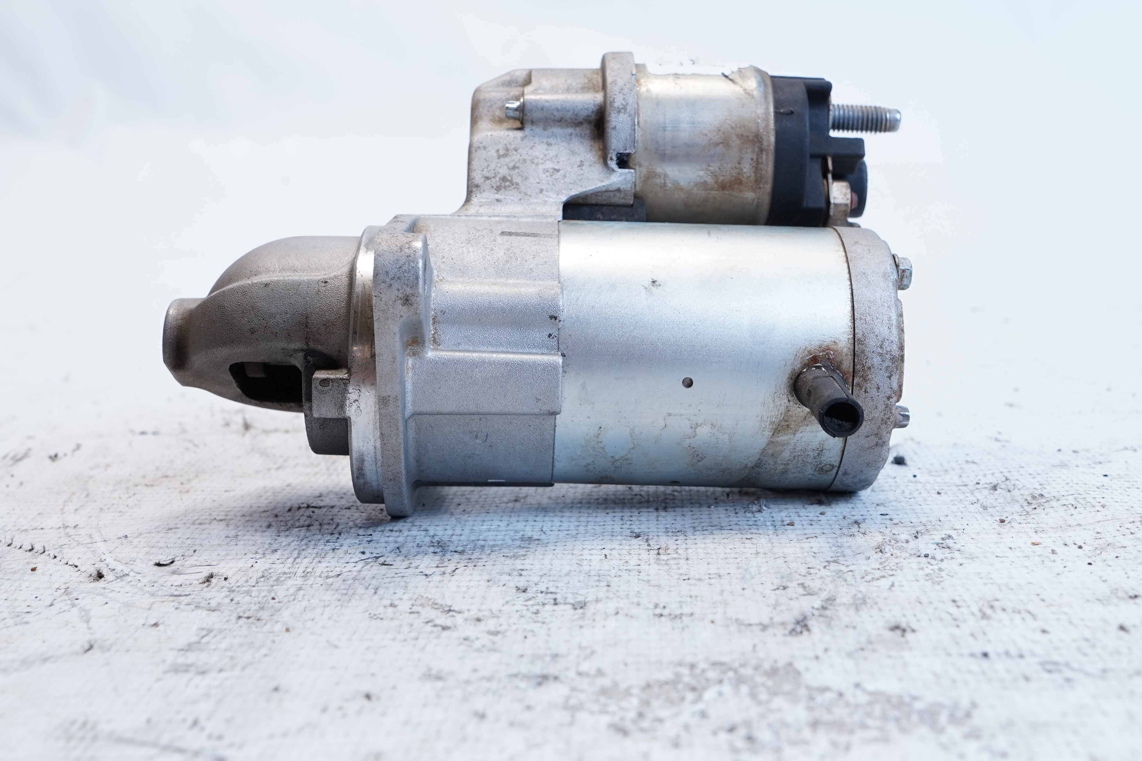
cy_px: 380
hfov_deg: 43.6
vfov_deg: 29.9
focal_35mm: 45
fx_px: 1427
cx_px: 571
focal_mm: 30
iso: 500
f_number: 8
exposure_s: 1/40
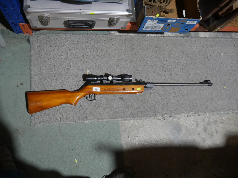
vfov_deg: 49.7
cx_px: 119
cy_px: 89
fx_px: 193
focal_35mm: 28
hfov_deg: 63.4
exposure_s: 1/60
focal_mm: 14
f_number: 3.5
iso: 320
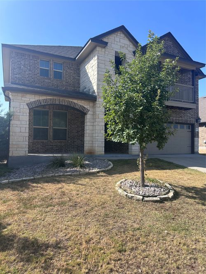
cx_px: 103
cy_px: 137
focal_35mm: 24
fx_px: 190
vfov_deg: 71.6
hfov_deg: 56.8
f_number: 1.78
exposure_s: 1/2732
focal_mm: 6.86
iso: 80
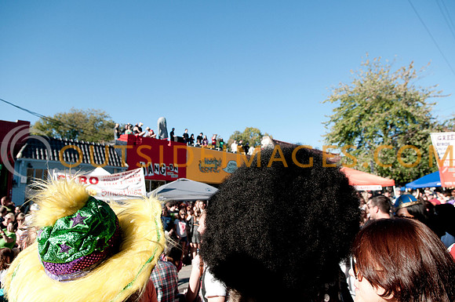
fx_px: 322
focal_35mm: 26
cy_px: 151
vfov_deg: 50.3
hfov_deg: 70.5
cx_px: 228
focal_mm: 17
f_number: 4
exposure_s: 1/800
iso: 200
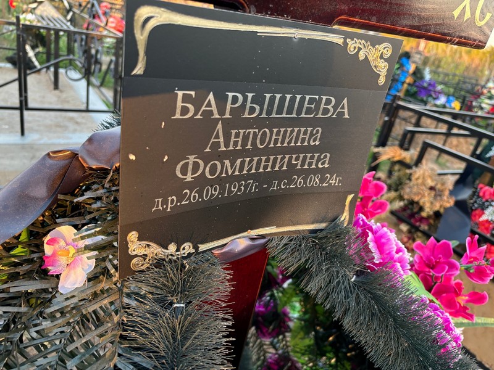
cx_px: 247
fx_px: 371
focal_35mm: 26
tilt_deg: -27.8
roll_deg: -13.3
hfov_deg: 67.3
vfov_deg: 53.1
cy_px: 185
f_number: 1.6
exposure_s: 1/121
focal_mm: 5.96
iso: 100
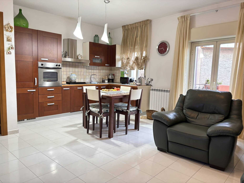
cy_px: 92
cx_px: 122
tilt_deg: -6.5
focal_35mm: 26
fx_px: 183
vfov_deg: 53.1
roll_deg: -1.8
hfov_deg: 67.3
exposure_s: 1/50
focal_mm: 5.96
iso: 200
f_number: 1.6
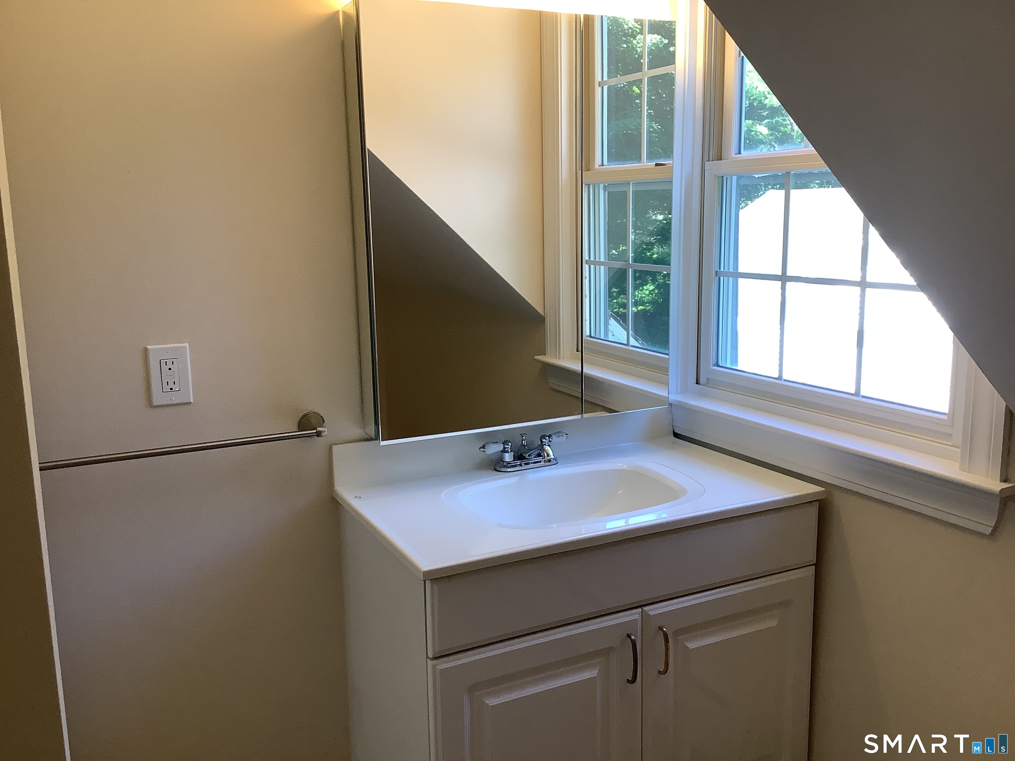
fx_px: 909
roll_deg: +1.9
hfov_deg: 58.4
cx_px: 508
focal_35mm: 31
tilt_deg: -11.9
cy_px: 380
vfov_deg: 45.4
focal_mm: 3.3
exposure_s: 1/120
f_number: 2.4
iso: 80
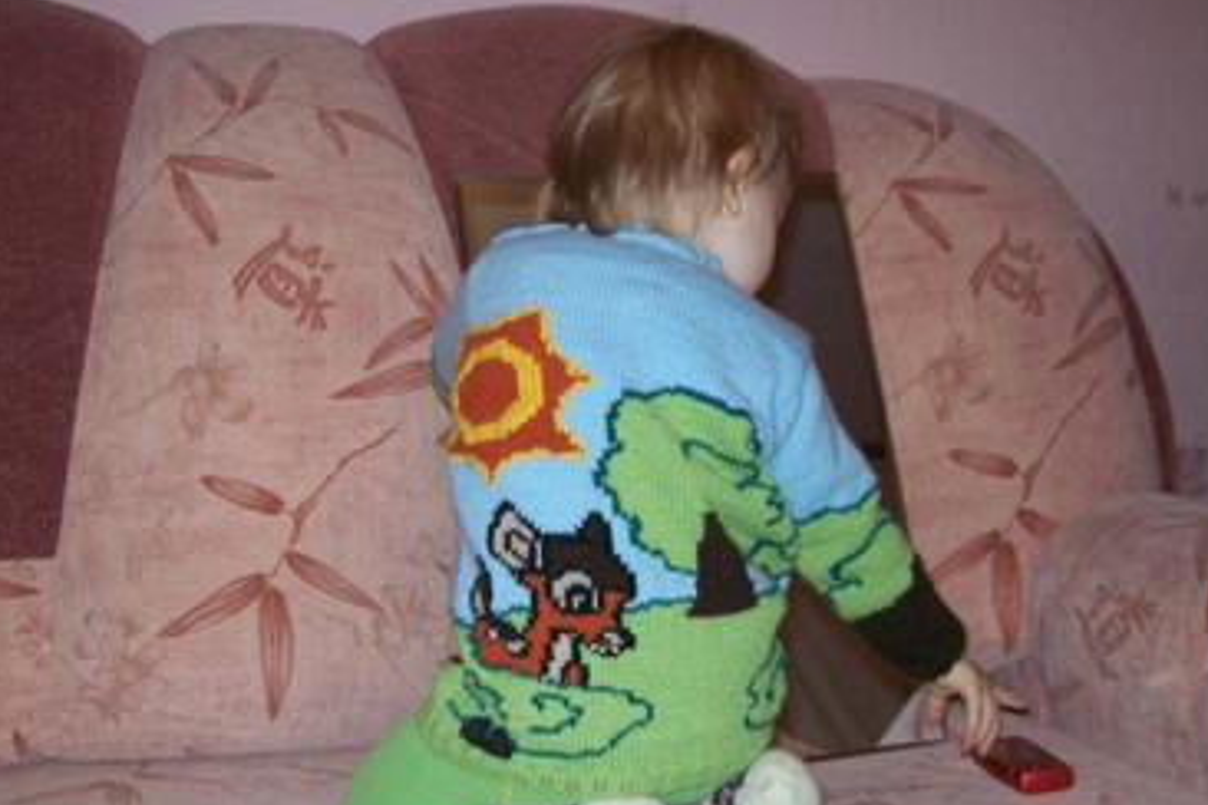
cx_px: 568
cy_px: 452
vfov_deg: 29.2
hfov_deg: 42.7
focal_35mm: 46
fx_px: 1543
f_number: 2.7
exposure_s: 1/64
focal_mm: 6
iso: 200
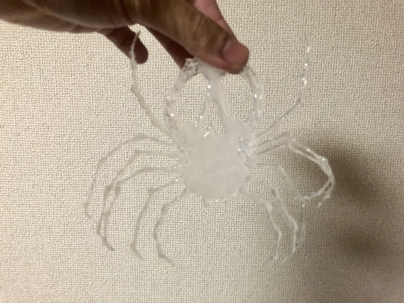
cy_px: 152
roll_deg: -1.4
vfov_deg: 49.7
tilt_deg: -8.7
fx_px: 327
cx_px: 202
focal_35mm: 28
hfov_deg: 63.4
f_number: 1.8
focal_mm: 3.99
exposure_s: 1/60
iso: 400
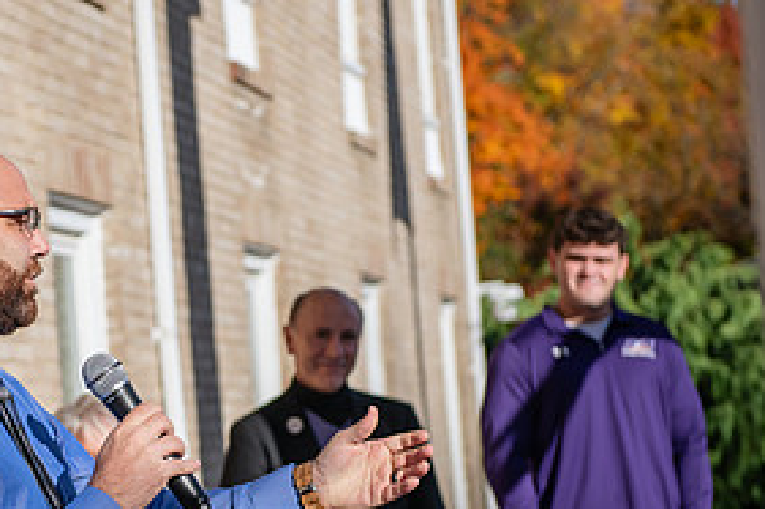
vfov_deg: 10.7
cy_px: 374
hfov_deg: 15.8
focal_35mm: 128
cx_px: 90
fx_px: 2718
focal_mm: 62
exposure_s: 1/1000
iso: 80
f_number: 3.5
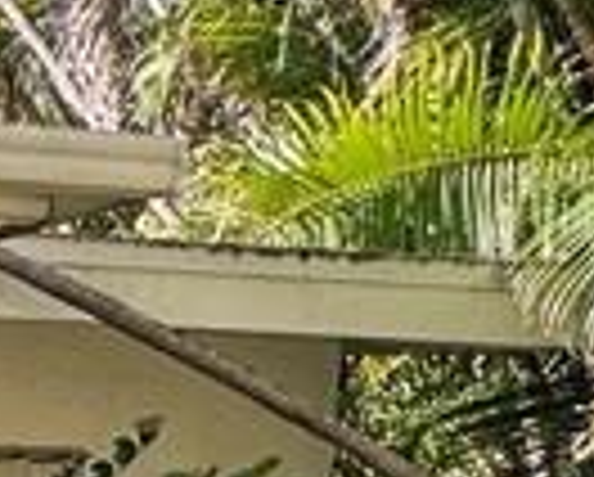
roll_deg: -1.1
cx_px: -972
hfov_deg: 12.5
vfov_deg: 12.7
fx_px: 1866
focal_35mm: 106
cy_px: 968
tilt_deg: -7.6
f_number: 2.2
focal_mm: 2.22
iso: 40
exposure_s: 1/147
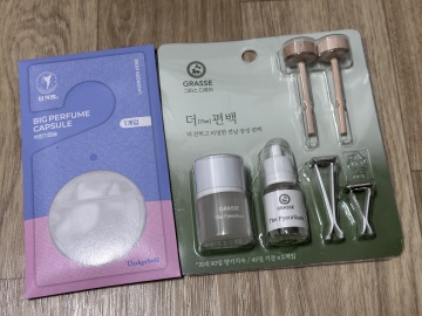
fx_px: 585
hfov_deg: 39.7
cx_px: 211
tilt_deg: -68.8
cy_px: 158
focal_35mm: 48
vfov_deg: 30.3
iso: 100
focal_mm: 6.86
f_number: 1.78
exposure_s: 1/60
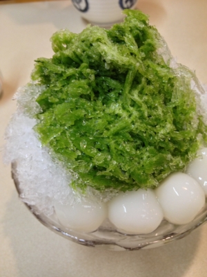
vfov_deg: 52.6
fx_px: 279
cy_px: 138
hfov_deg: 40.7
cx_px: 104
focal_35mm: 35
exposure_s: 1/20
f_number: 2.4
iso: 100
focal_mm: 4.28
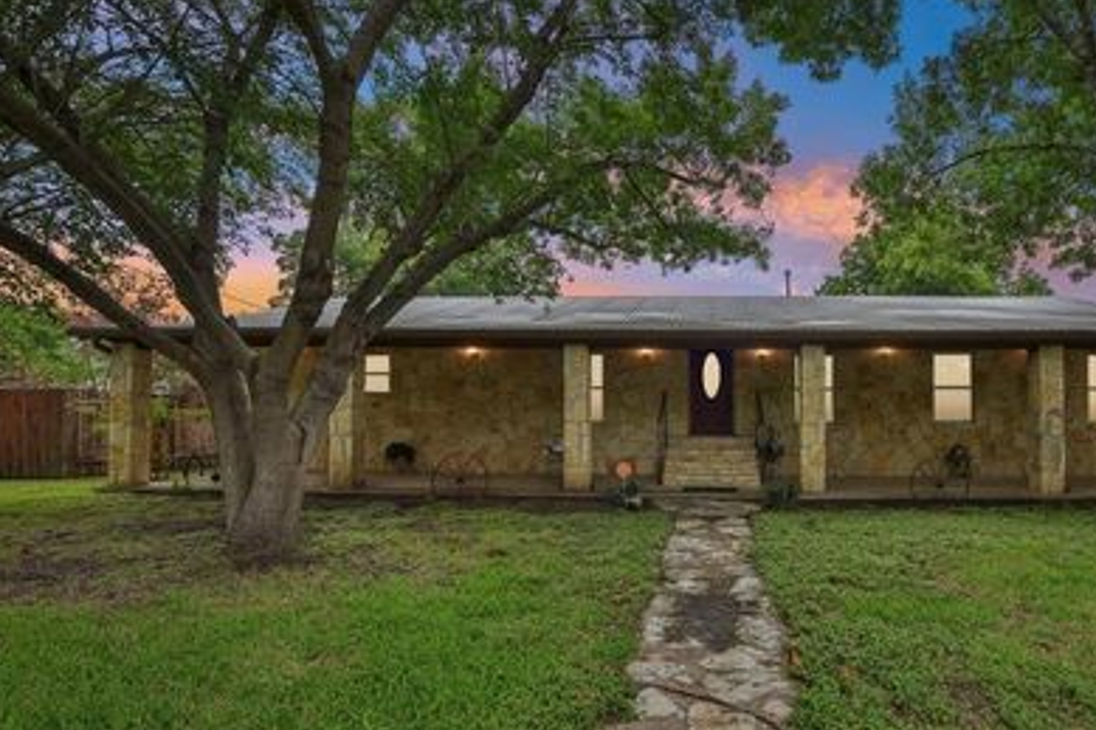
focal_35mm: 18
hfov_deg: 88.0
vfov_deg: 67.1
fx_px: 548
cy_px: 413
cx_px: 693
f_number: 8
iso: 100
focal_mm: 14
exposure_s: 1/40
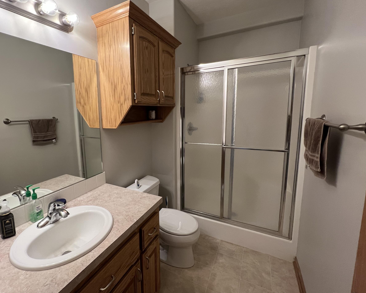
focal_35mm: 16
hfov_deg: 92.0
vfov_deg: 80.3
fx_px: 173
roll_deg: +1.8
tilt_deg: -7.5
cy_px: 138
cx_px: 147
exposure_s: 1/60
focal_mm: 1.57
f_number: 1.8
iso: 250
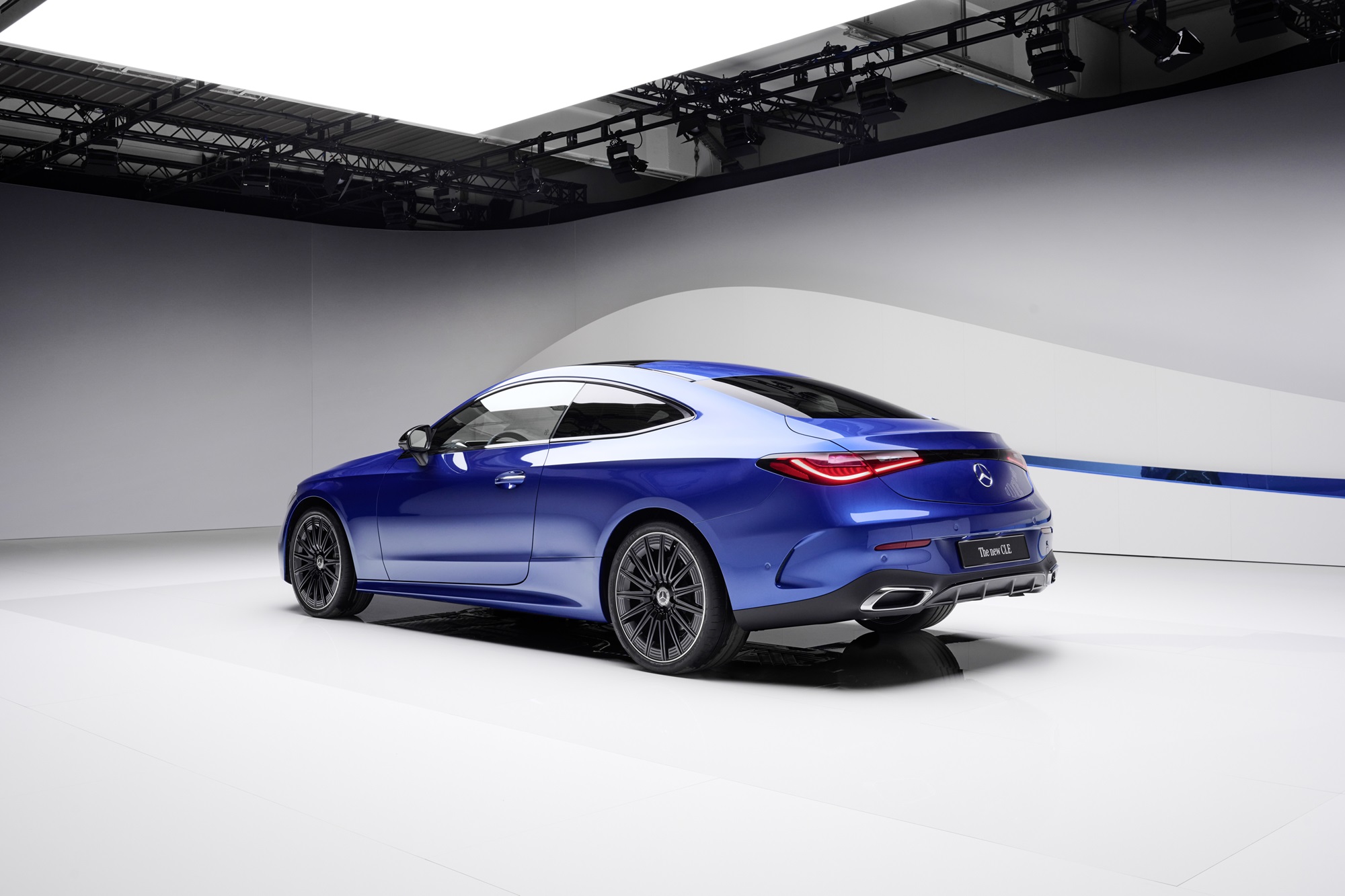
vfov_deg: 37.8
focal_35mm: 35
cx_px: 672
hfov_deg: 54.4
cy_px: 448
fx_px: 1307
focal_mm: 35
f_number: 11
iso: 320
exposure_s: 1/6
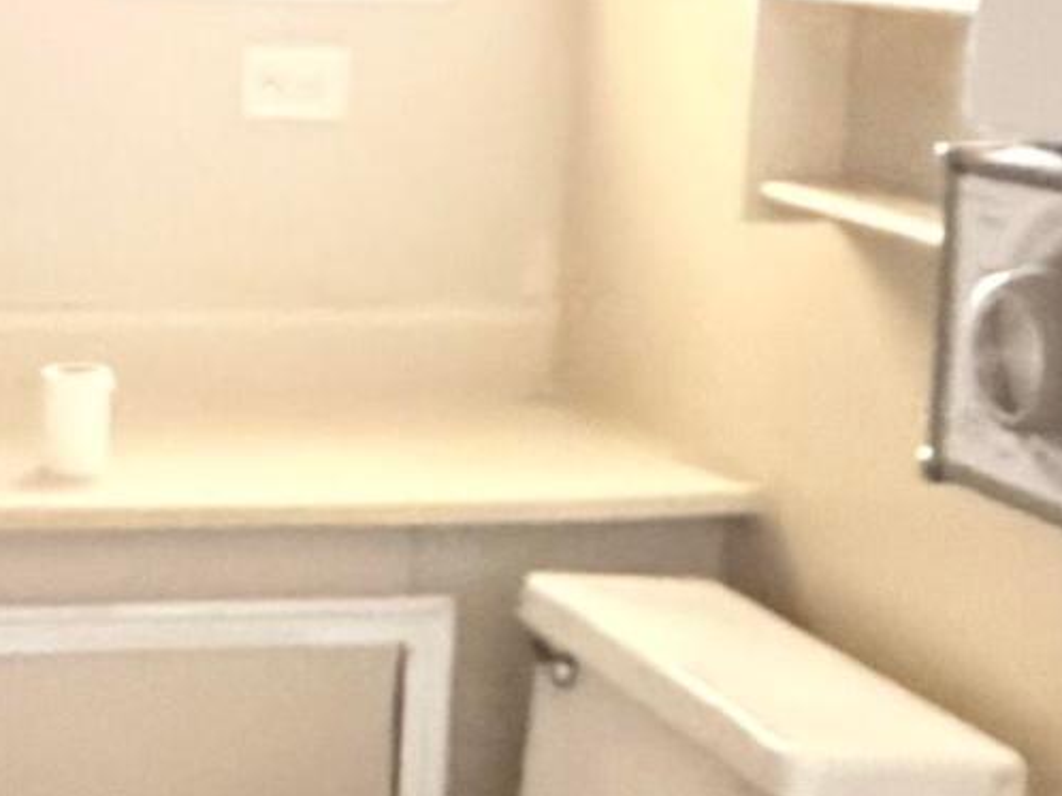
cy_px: 269
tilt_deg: -8.2
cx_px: -147
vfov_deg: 18.1
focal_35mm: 81
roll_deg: -0.9
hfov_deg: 22.6
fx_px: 2484
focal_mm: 2.22
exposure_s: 1/30
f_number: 2.2
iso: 2000
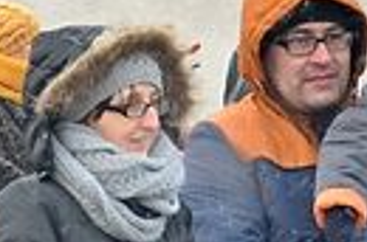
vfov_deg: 3.5
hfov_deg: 5.2
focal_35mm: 392
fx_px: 3986
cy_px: 322
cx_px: -189
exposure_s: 1/160
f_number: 4.5
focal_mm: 40
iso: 360
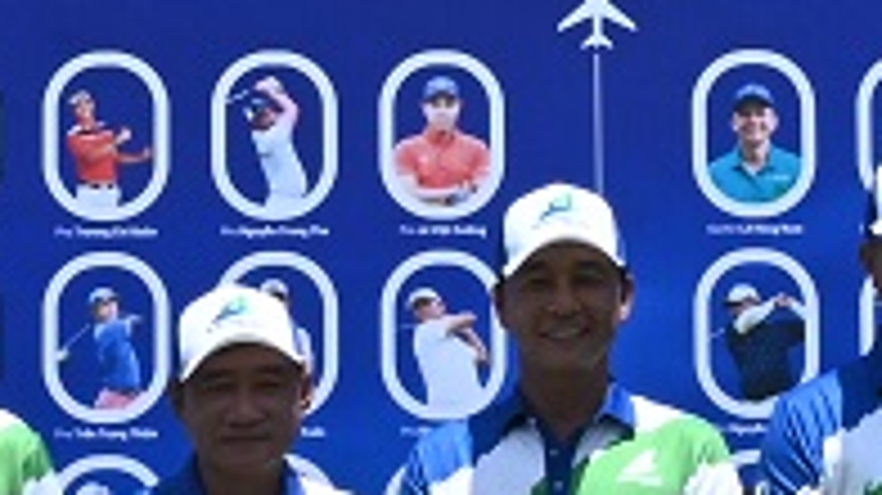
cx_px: 760
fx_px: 5353
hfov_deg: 9.4
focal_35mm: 229
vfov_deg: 5.3
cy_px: 54
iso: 800
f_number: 22
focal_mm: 28.5
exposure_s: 1/250
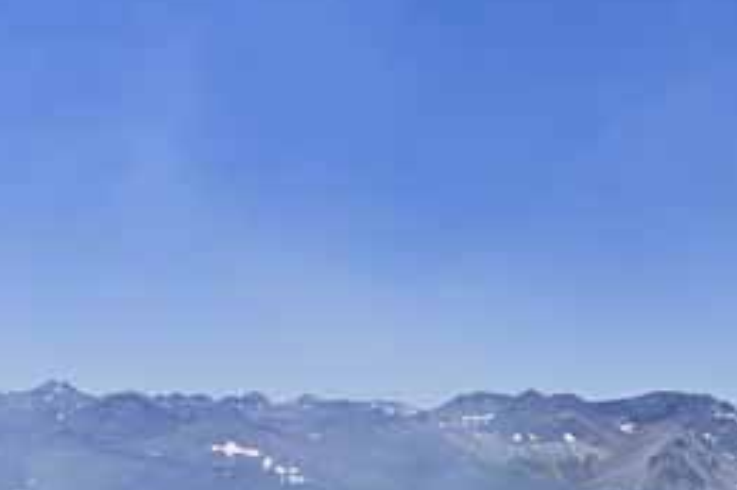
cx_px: 394
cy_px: 690
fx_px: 1730
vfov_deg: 15.2
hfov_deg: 24.1
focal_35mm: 85
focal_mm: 27.5
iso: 64
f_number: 8
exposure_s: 1/500
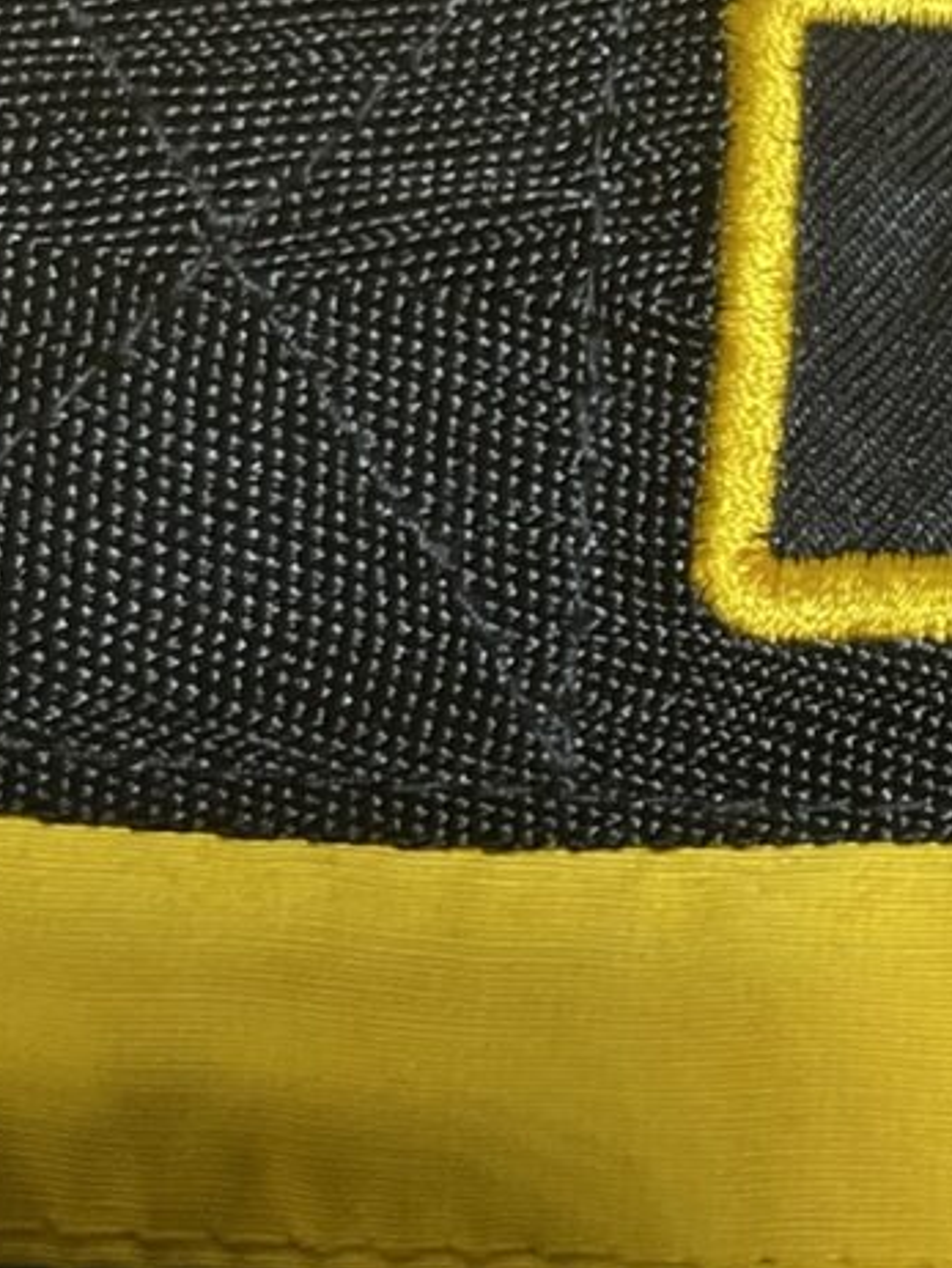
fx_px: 5275
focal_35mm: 144
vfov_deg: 13.6
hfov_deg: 9.6
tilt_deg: -45.5
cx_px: 1934
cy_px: 209
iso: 80
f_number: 1.6
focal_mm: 4.2
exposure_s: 1/100
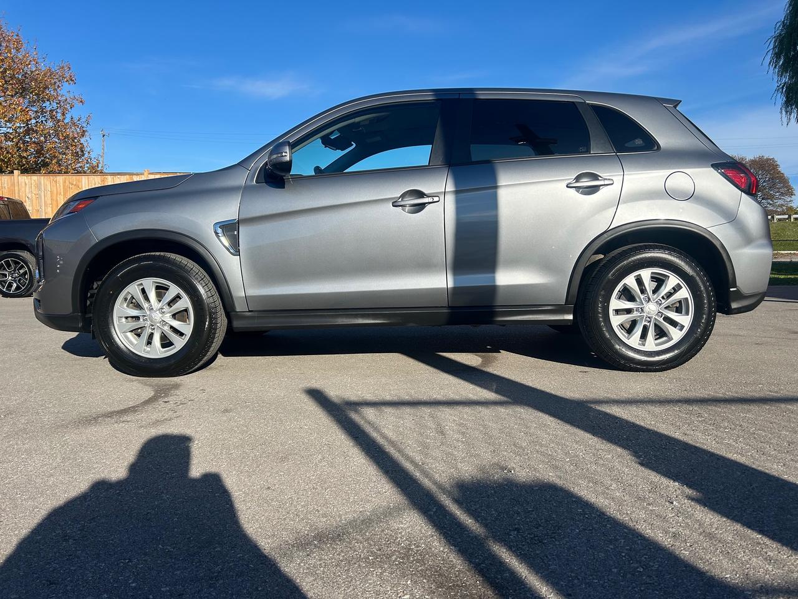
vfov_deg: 53.1
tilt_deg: -4.9
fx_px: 599
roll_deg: -0.2
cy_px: 300
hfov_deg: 67.3
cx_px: 399
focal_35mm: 26
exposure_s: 1/3968
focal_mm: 5.7
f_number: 1.5
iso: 50
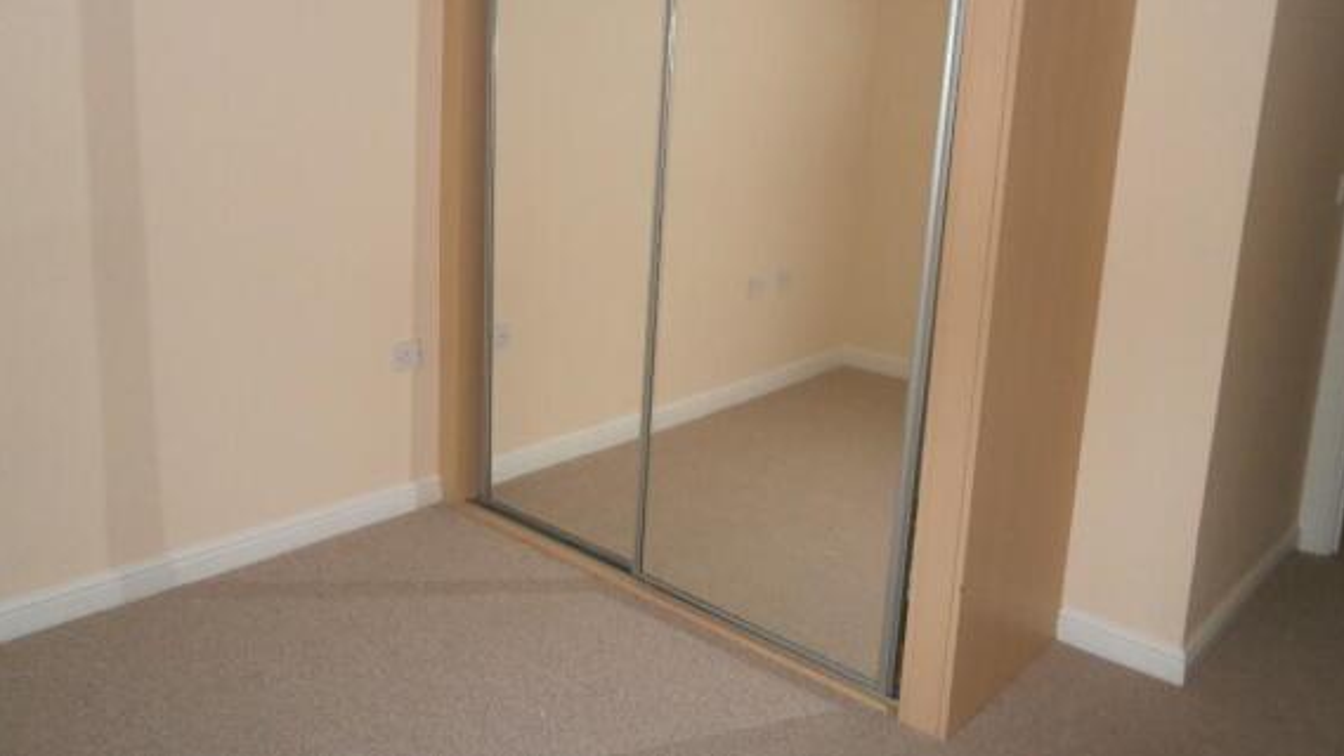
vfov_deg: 39.7
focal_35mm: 29
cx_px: 681
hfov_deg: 66.1
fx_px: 1033
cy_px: 249
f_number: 2.8
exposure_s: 1/30
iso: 200
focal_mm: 4.7
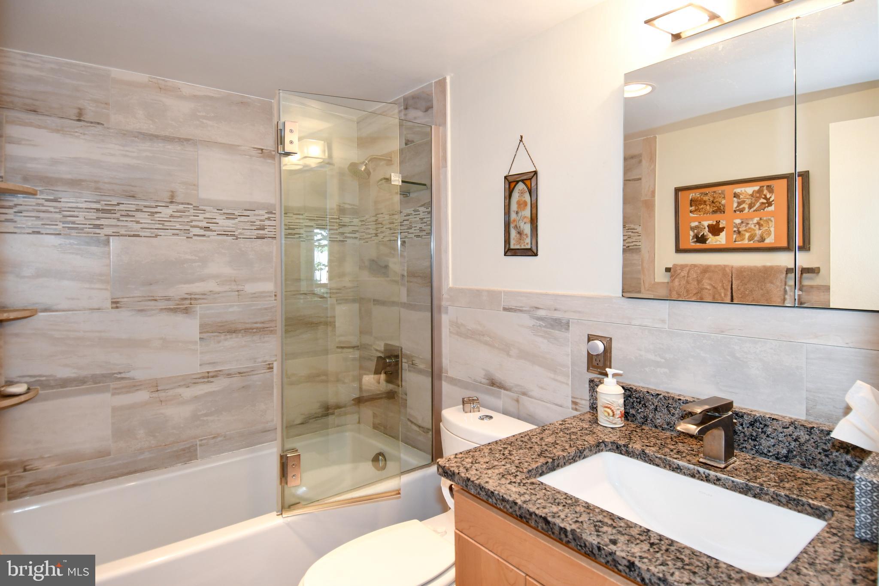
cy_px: 293
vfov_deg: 67.4
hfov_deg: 90.0
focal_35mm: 18
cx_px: 440
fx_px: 439
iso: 500
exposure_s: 1/60
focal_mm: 12
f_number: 4
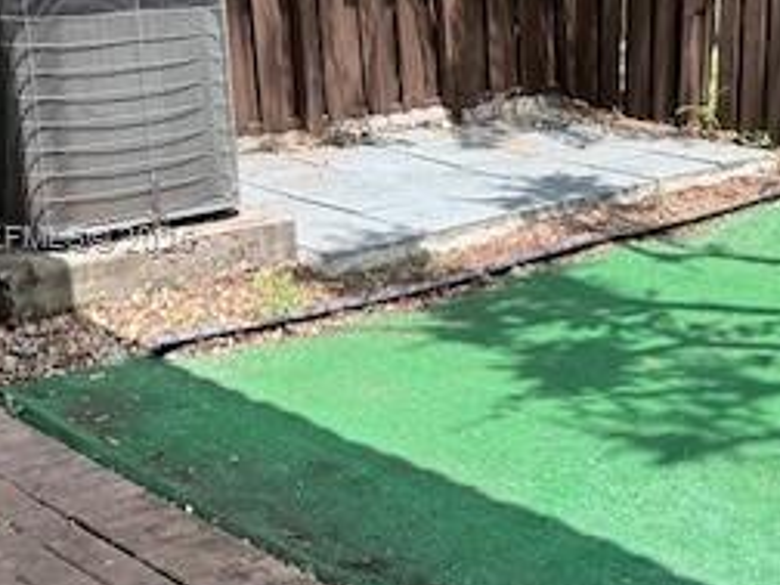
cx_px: 758
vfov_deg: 24.0
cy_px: 238
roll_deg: -2.1
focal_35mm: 61
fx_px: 1375
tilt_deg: -12.8
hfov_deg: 29.8
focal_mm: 6.86
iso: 80
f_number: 1.78
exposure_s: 1/1495
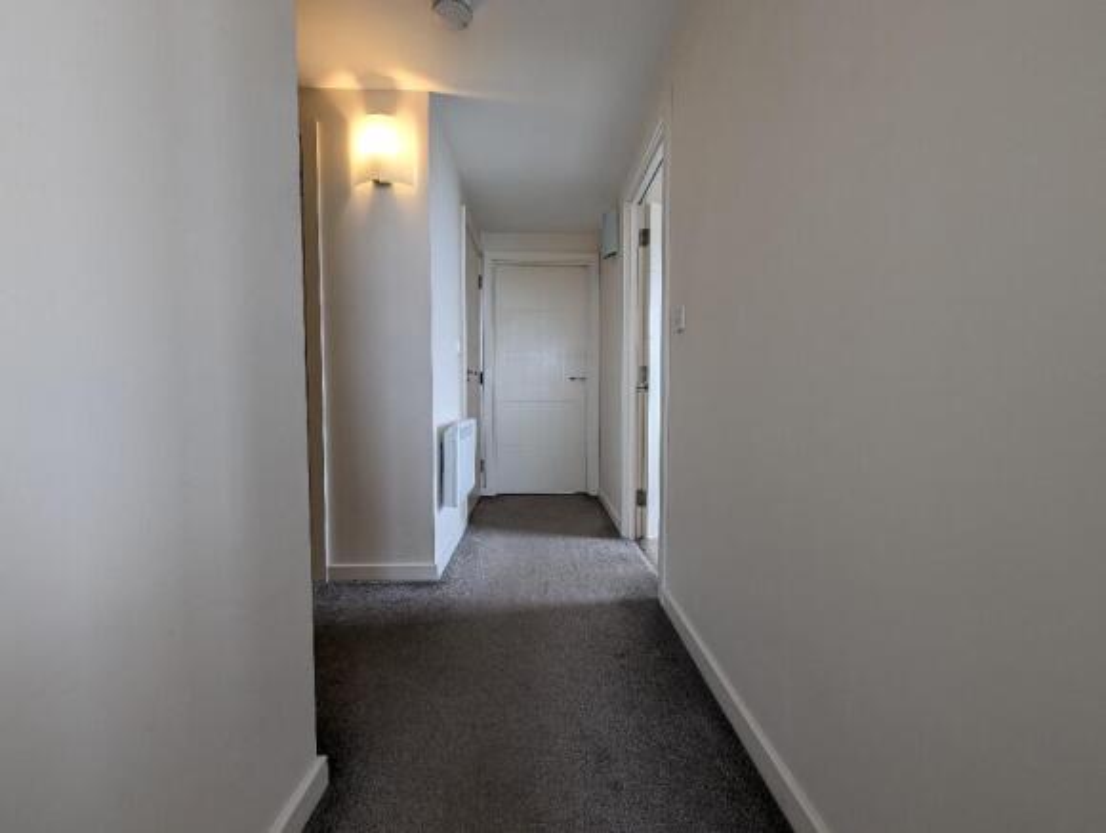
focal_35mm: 13
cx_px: 553
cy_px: 416
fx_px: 416
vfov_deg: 90.1
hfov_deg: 106.1
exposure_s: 1/44
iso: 49
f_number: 2.2
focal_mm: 1.95
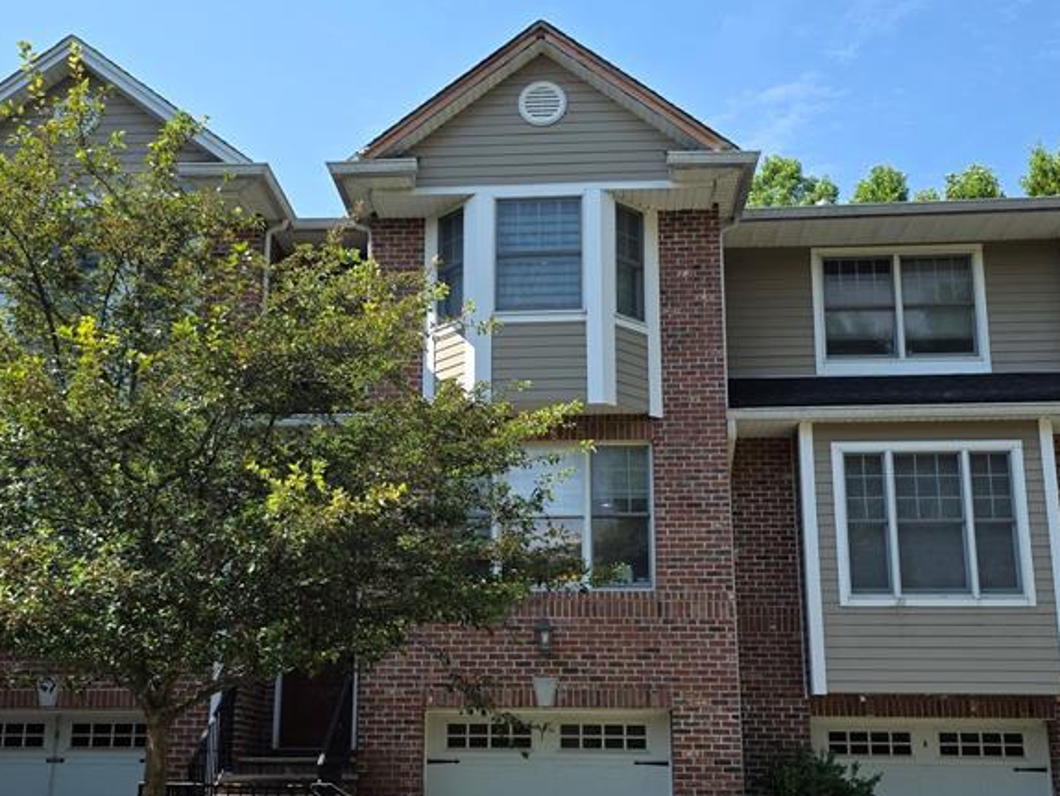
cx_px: 460
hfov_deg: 45.6
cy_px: 469
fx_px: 1256
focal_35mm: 41
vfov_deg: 35.1
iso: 80
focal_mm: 6.3
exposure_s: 1/2921
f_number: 1.7
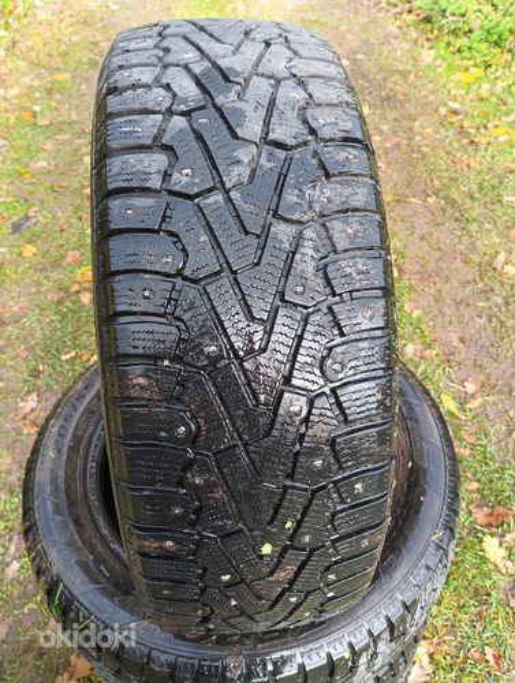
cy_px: 342
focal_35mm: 28
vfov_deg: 63.3
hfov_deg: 49.9
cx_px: 258
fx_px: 554
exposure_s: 1/50
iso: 100
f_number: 1.8
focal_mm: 4.26
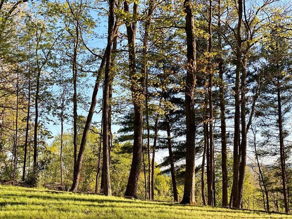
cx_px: 110
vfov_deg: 21.9
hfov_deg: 28.9
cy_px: 127
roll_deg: +0.6
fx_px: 565
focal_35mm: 67
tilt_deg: +6.3
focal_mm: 6
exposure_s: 1/318
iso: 20
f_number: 2
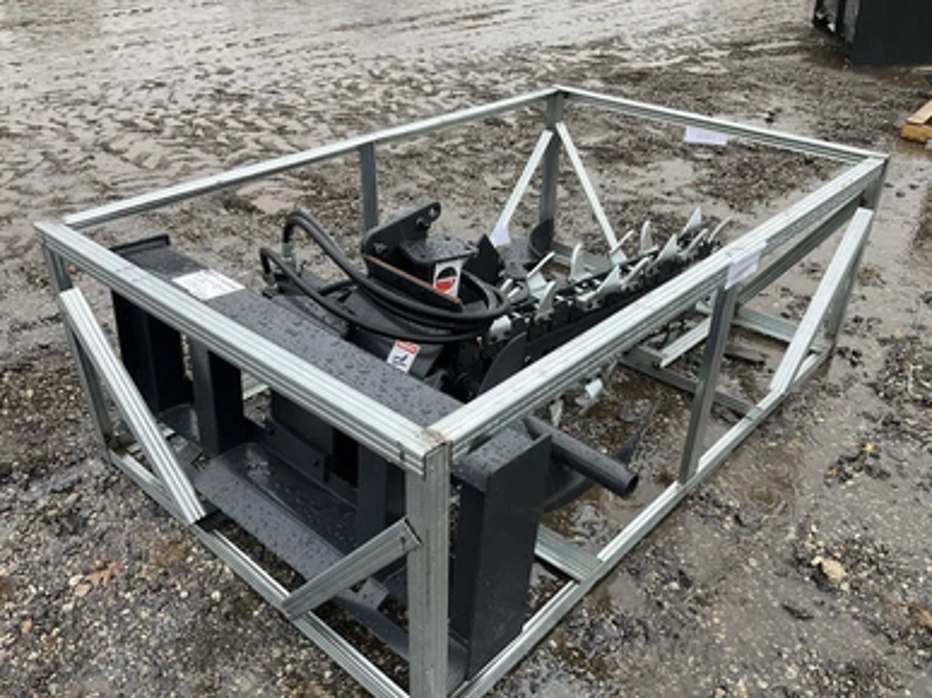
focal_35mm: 30
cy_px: 359
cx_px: 465
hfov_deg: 60.0
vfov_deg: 46.8
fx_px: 807
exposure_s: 1/93
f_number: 1.8
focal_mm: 3
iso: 64
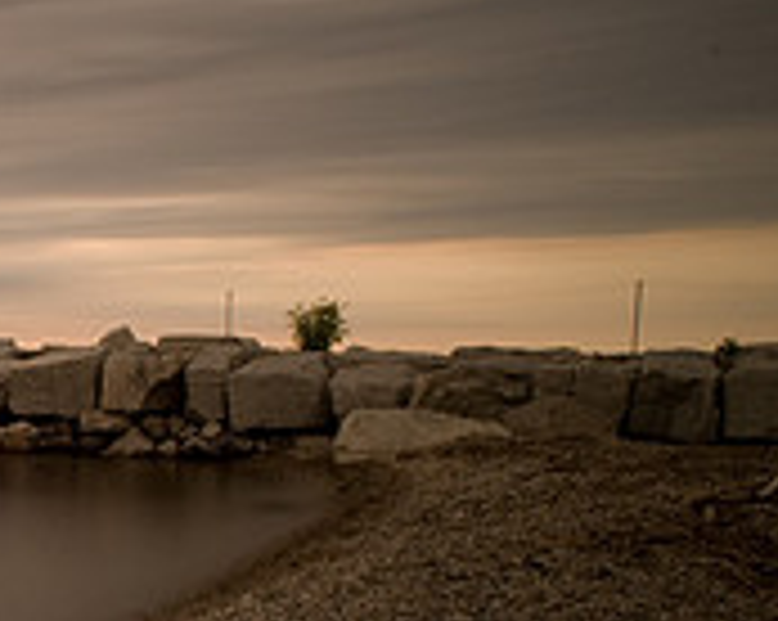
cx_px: -351
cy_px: 522
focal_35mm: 63
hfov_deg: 24.3
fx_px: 1449
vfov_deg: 23.7
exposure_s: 30
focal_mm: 20
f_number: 22
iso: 200
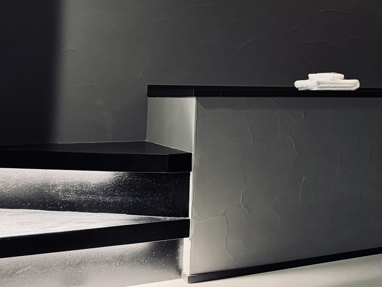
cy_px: 50
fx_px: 585
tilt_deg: +4.2
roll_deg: +0.8
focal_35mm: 53
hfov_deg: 32.8
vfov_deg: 26.9
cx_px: 392
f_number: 1.78
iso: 800
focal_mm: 6.76
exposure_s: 1/33
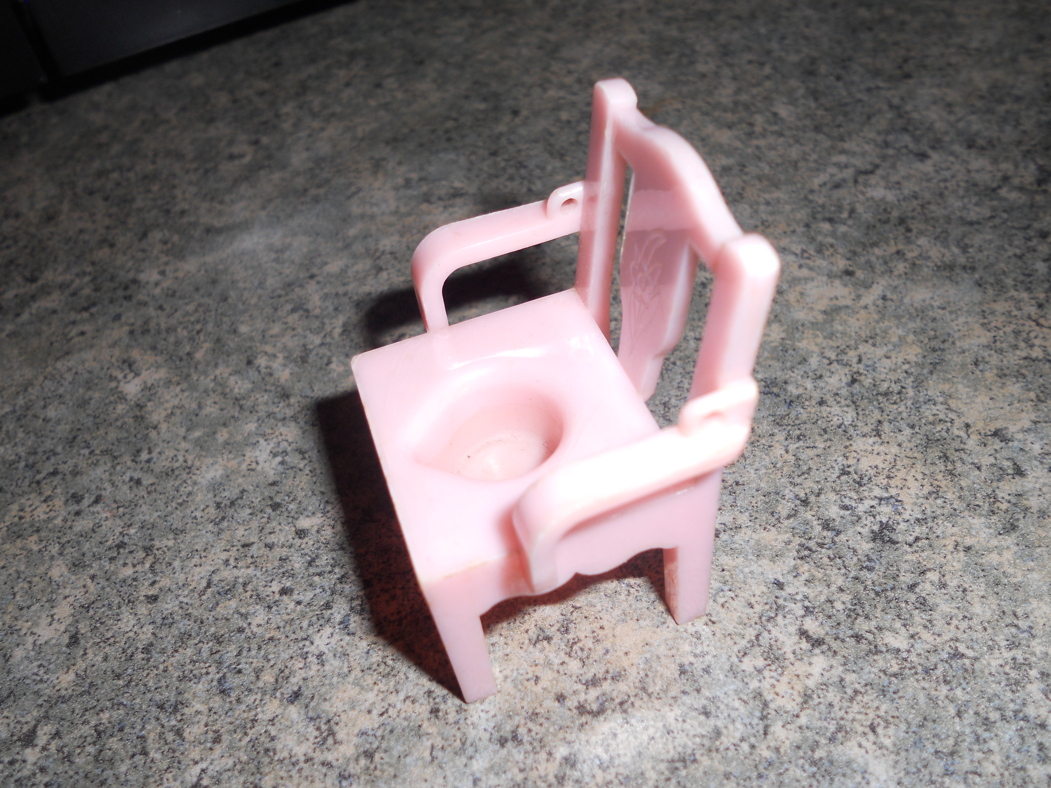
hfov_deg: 55.4
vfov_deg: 42.9
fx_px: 1002
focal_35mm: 33
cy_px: 397
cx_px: 526
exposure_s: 1/25
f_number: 8.8
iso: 80
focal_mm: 5.8
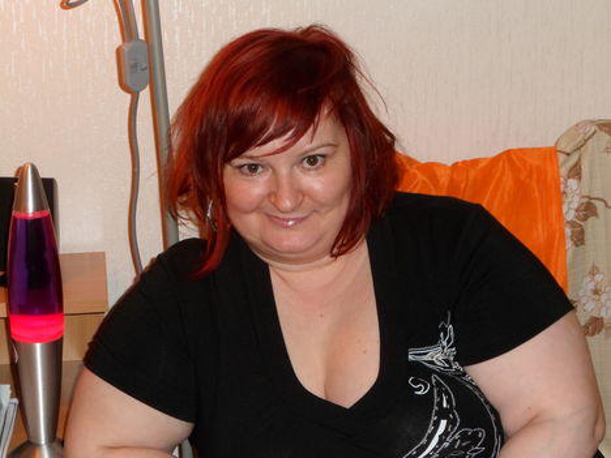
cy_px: 229
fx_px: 1483
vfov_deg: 17.6
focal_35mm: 84
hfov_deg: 23.3
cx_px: 306
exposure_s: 1/60
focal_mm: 14
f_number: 5.1
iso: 320
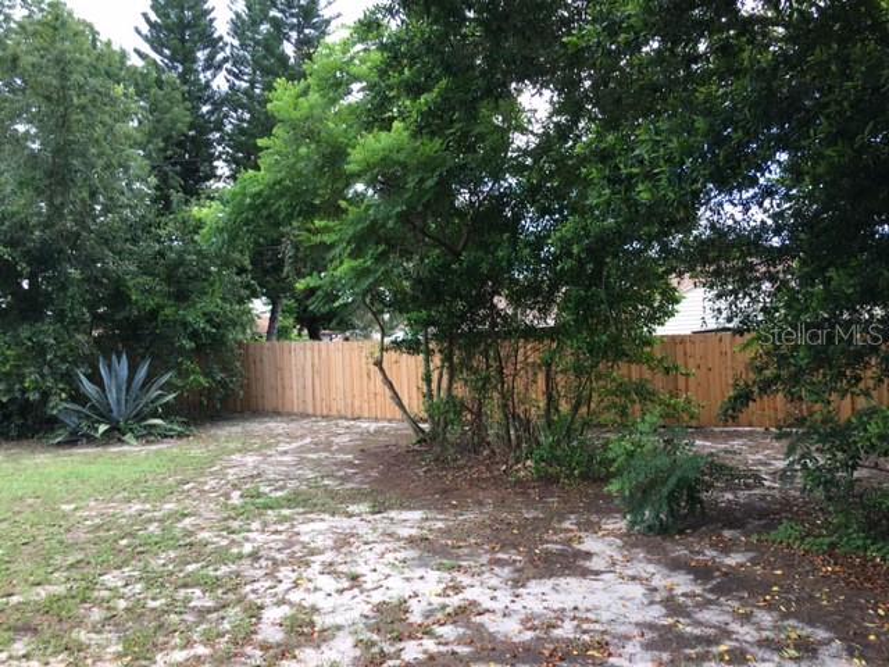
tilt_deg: +1.2
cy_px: 334
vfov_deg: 48.2
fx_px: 745
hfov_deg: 61.7
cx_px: 444
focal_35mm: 29
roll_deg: +2.5
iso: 32
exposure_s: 1/120
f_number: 2.2
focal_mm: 4.15
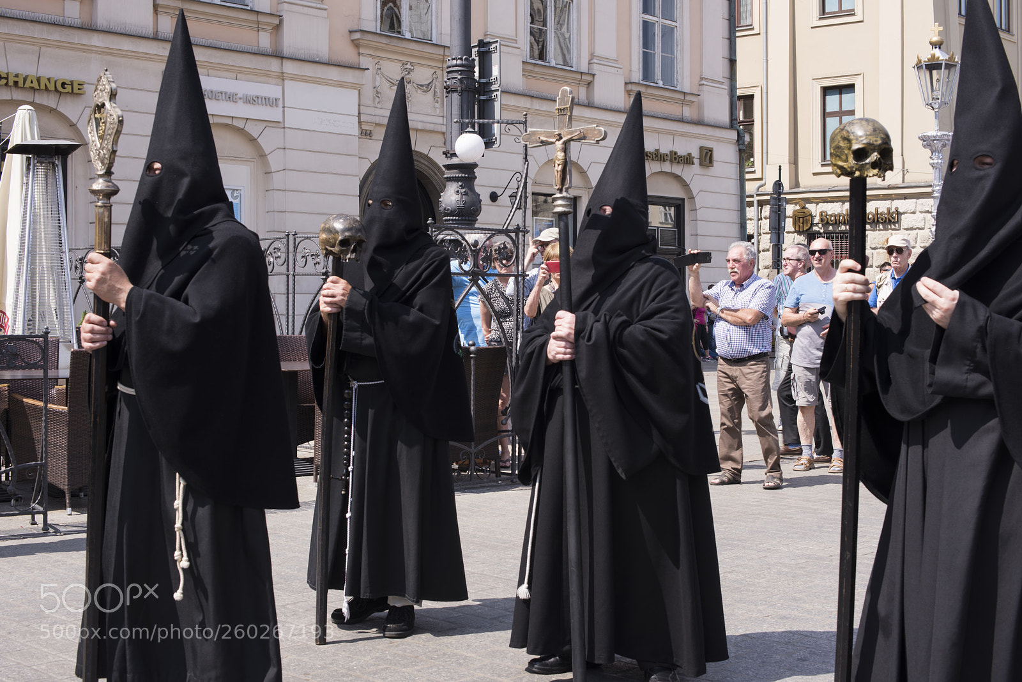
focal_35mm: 50
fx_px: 1420
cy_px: 341
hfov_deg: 39.6
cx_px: 511
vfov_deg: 27.0
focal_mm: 50
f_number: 11
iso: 100
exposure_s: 1/100
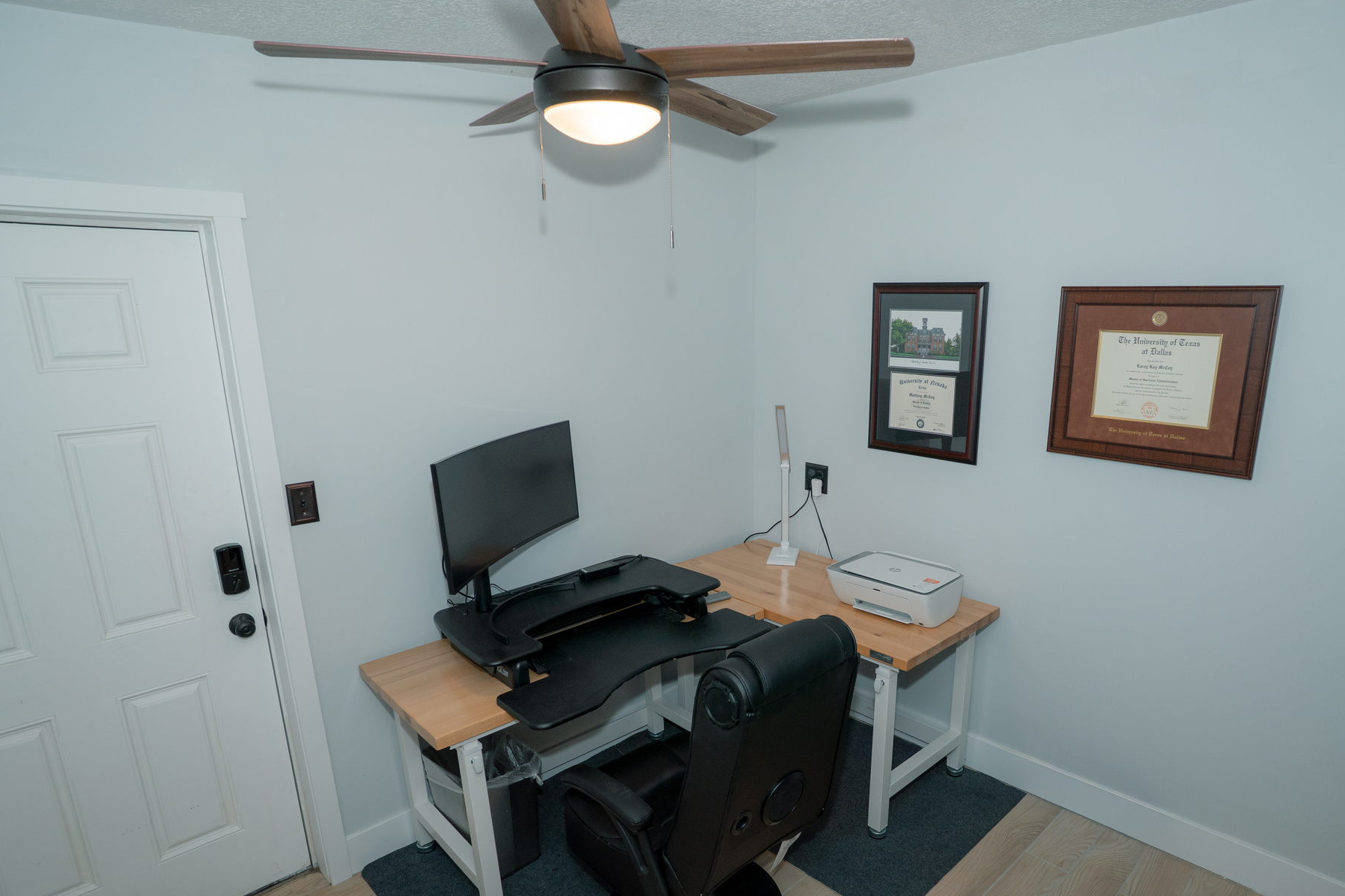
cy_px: 508
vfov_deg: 61.7
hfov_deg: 83.7
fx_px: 747
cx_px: 741
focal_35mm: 20
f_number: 4.5
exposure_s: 1/250
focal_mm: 17
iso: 800
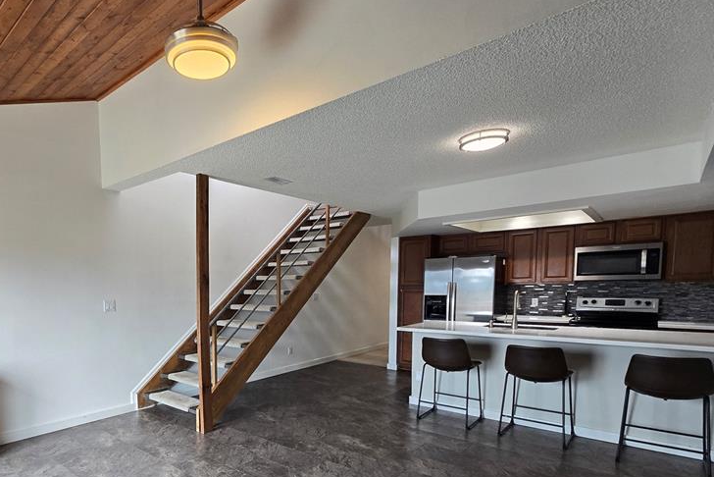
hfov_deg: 83.3
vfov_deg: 62.7
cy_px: 325
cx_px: 228
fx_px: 377
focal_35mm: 19
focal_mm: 2.2
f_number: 2.2
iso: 80
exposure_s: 1/60
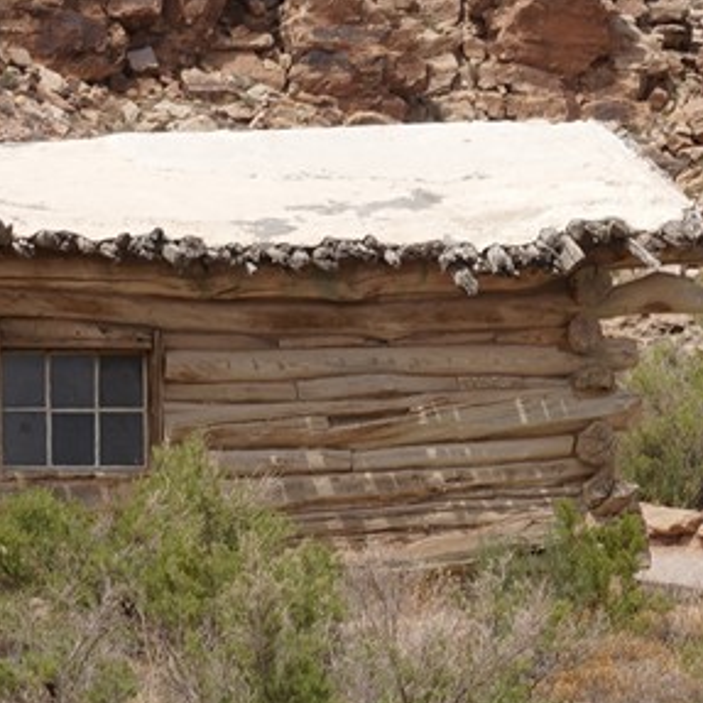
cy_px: 757
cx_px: 54
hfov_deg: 7.8
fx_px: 5170
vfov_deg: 7.7
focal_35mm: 225
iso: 100
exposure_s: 1/100
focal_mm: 38
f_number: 16
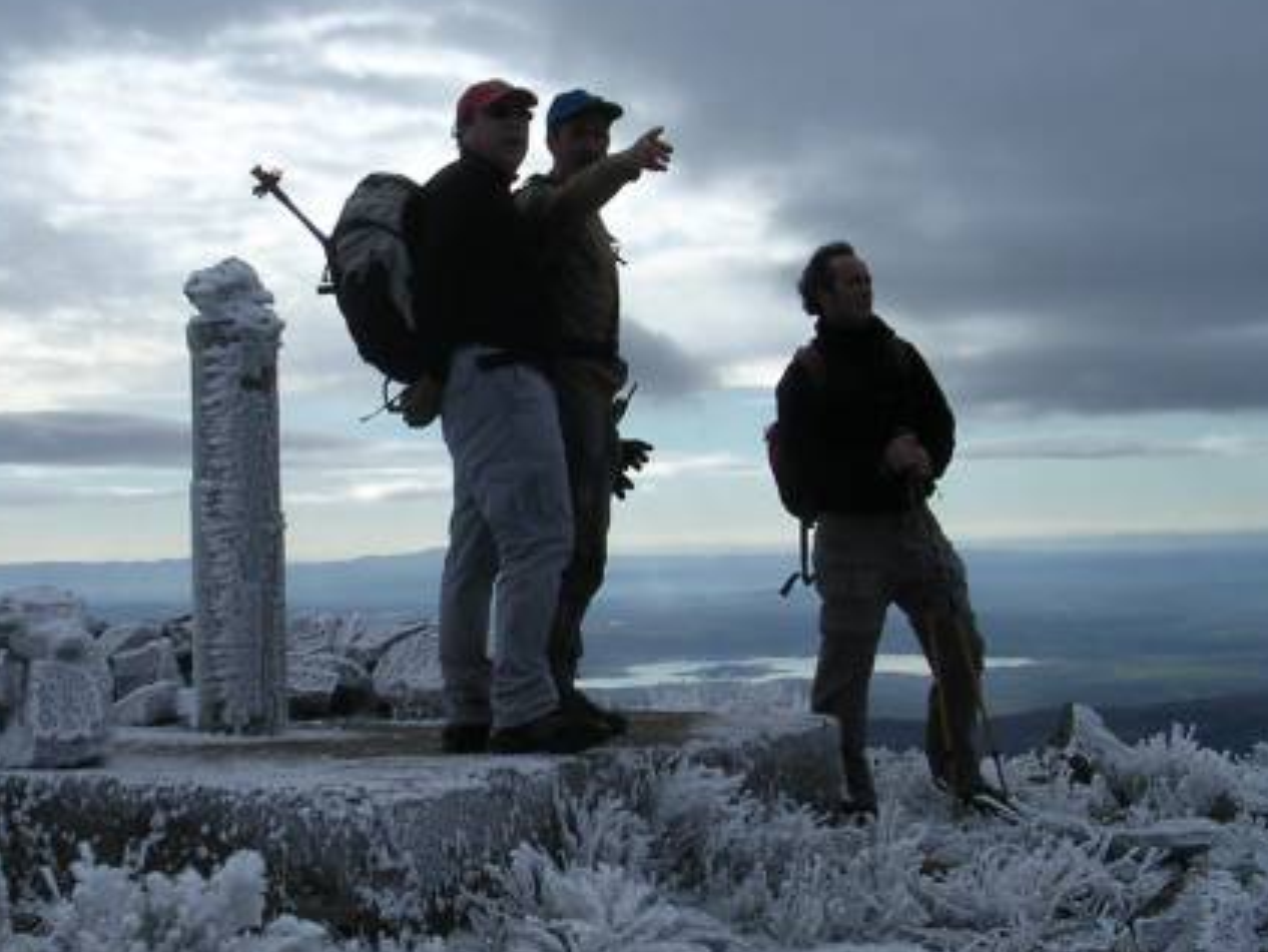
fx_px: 2199
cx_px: 433
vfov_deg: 24.4
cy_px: 468
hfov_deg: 31.9
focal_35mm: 60
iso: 100
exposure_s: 1/465
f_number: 5.6
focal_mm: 5.8
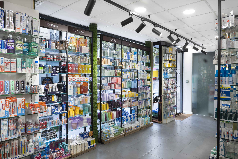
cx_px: 119
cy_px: 80
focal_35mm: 24
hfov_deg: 73.7
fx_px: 159
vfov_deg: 53.1
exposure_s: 1/3
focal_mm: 24
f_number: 11
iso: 100
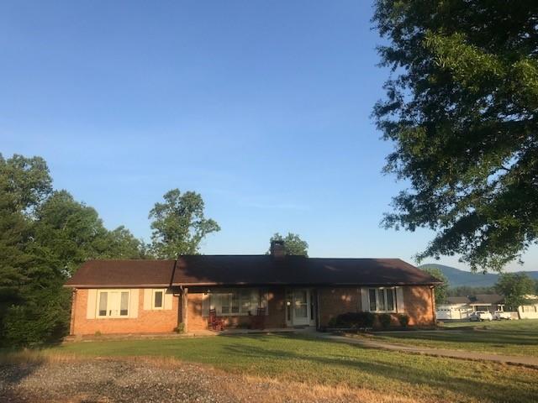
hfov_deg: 63.4
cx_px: 269
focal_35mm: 28
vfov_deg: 49.7
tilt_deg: +11.8
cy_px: 202
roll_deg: +0.6
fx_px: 435
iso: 20
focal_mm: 3.99
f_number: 1.8
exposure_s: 1/1368
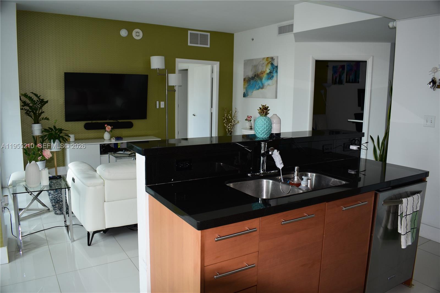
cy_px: 146
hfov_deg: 67.4
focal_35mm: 27
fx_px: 330
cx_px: 220
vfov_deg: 47.9
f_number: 4.5
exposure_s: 1/60
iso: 180
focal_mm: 18
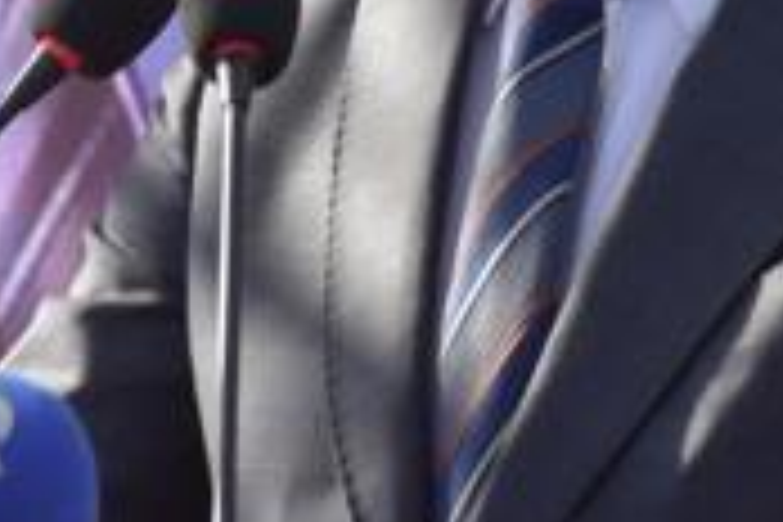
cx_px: 542
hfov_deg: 4.1
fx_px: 10978
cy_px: -90
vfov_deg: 2.7
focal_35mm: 505
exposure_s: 1/500
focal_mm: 95
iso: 400
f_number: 8
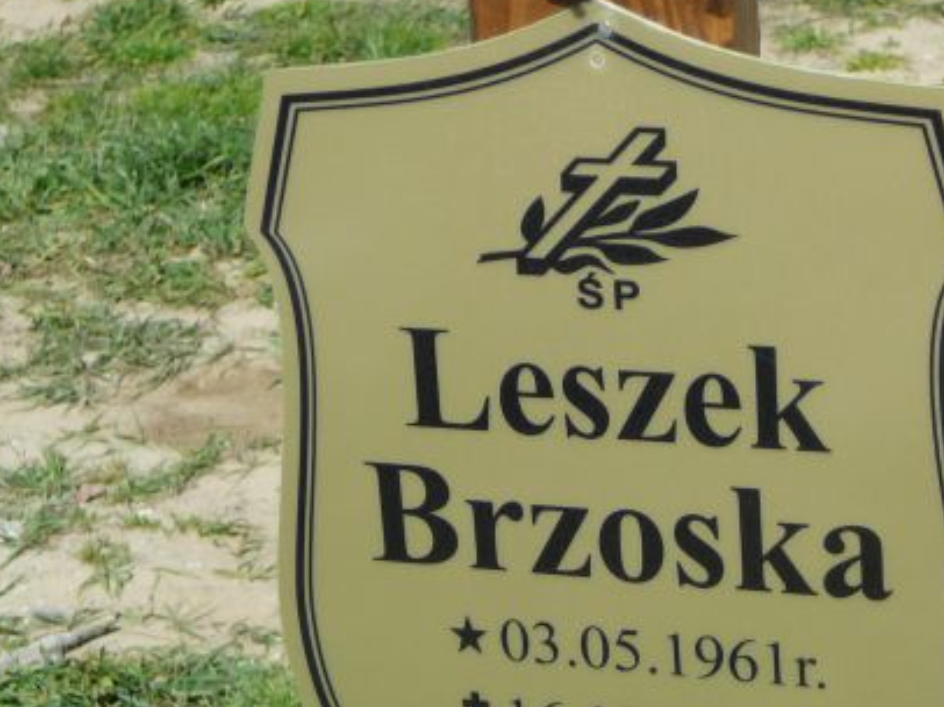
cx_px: 607
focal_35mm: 112
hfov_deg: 17.5
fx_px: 3053
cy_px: 486
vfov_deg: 13.2
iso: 80
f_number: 3.7
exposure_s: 1/800
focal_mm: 10.5
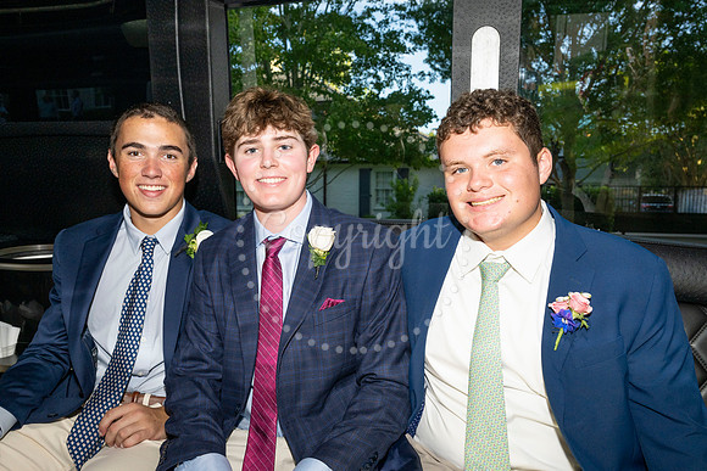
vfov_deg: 42.8
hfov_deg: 60.9
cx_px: 364
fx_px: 601
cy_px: 264
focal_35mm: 31
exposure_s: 1/100
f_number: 7.1
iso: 400
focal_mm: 26.5
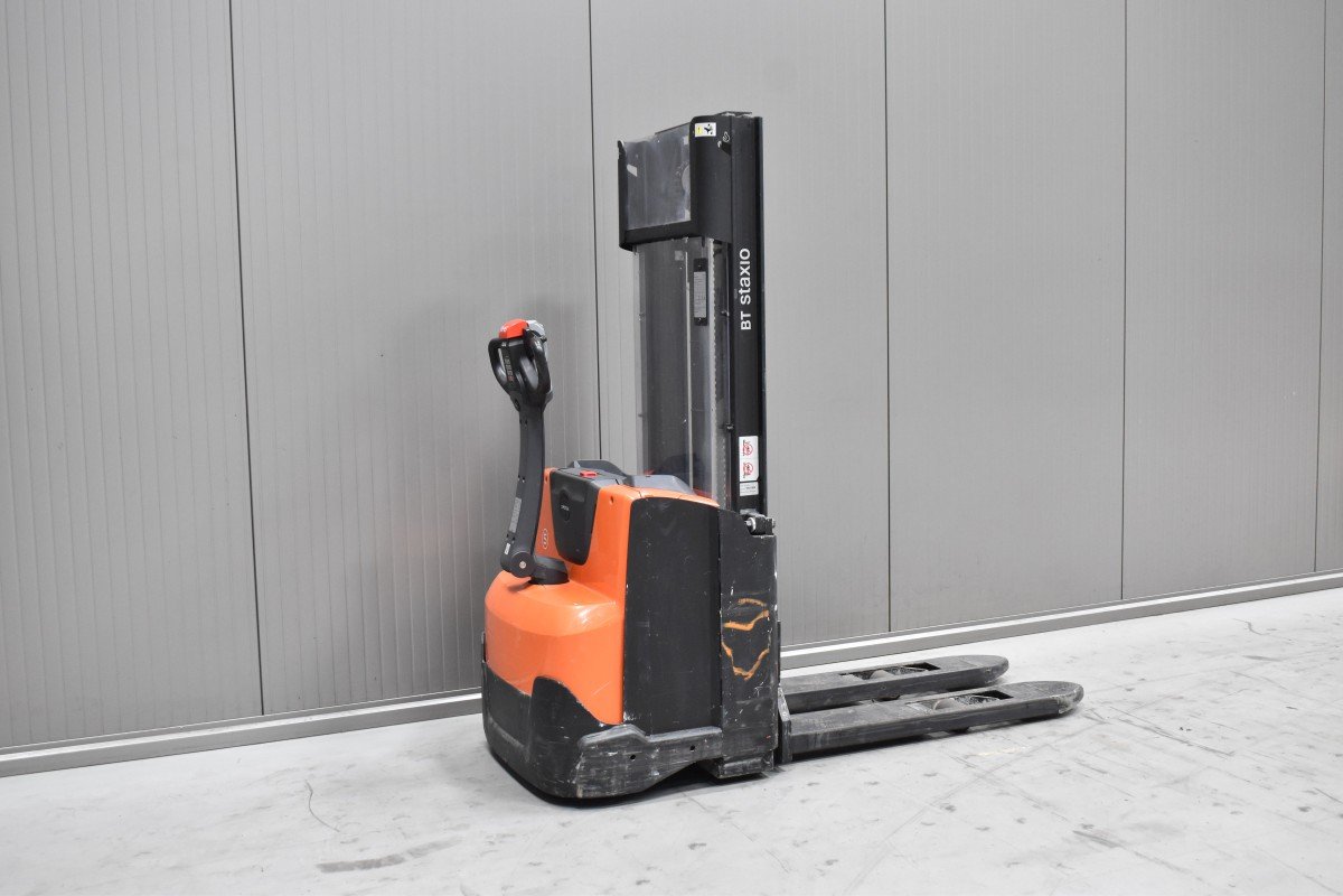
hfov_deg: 51.3
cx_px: 672
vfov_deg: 35.5
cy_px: 448
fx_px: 1399
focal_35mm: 38
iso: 1600
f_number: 5
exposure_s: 1/30
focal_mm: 25
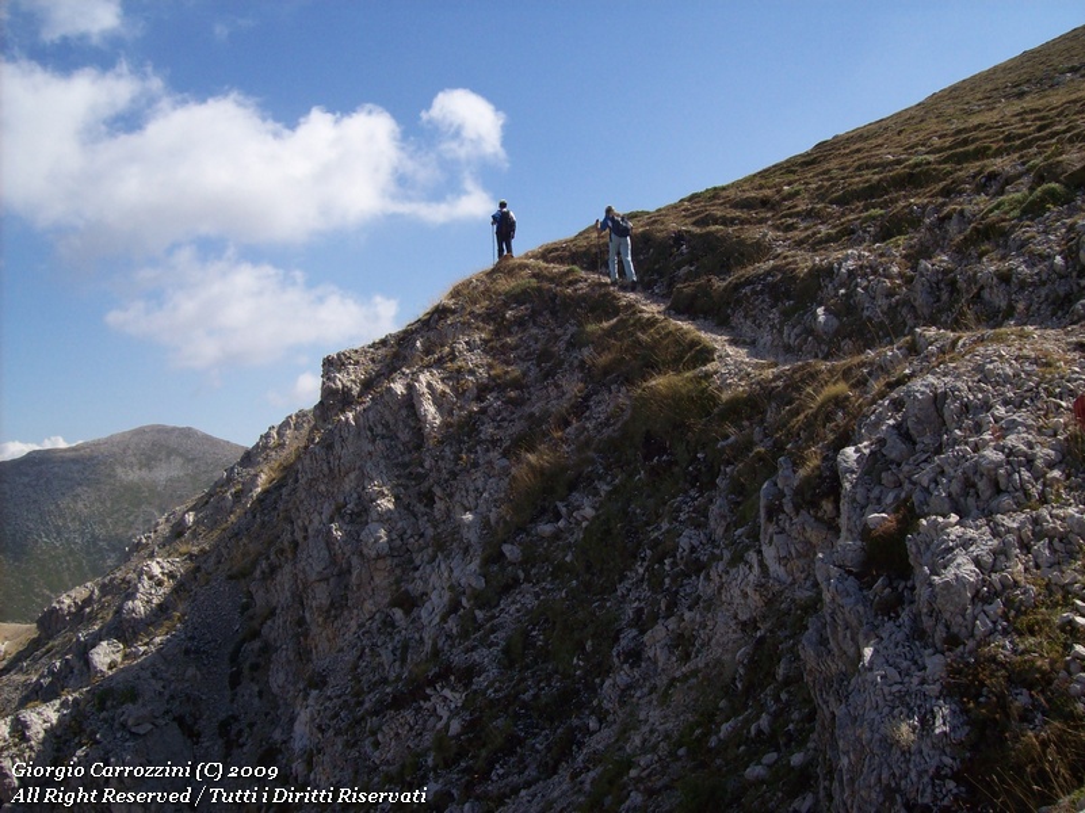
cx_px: 542
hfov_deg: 51.4
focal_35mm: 36
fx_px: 1128
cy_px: 406
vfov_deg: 39.6
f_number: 4.8
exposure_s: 1/784
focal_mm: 6
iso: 80
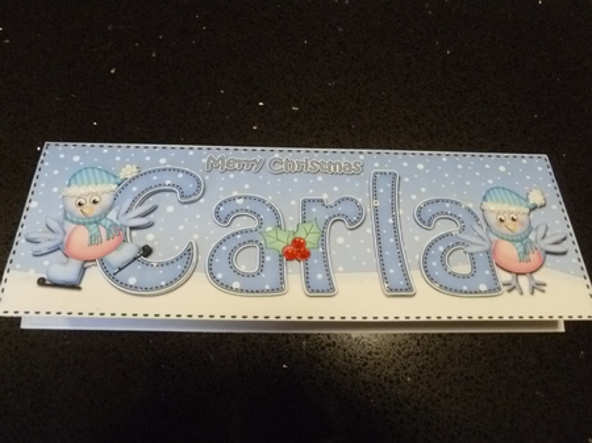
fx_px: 479
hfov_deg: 63.5
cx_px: 296
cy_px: 222
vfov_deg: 49.7
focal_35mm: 28
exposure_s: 1/40
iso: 800
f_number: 3.3
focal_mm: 5
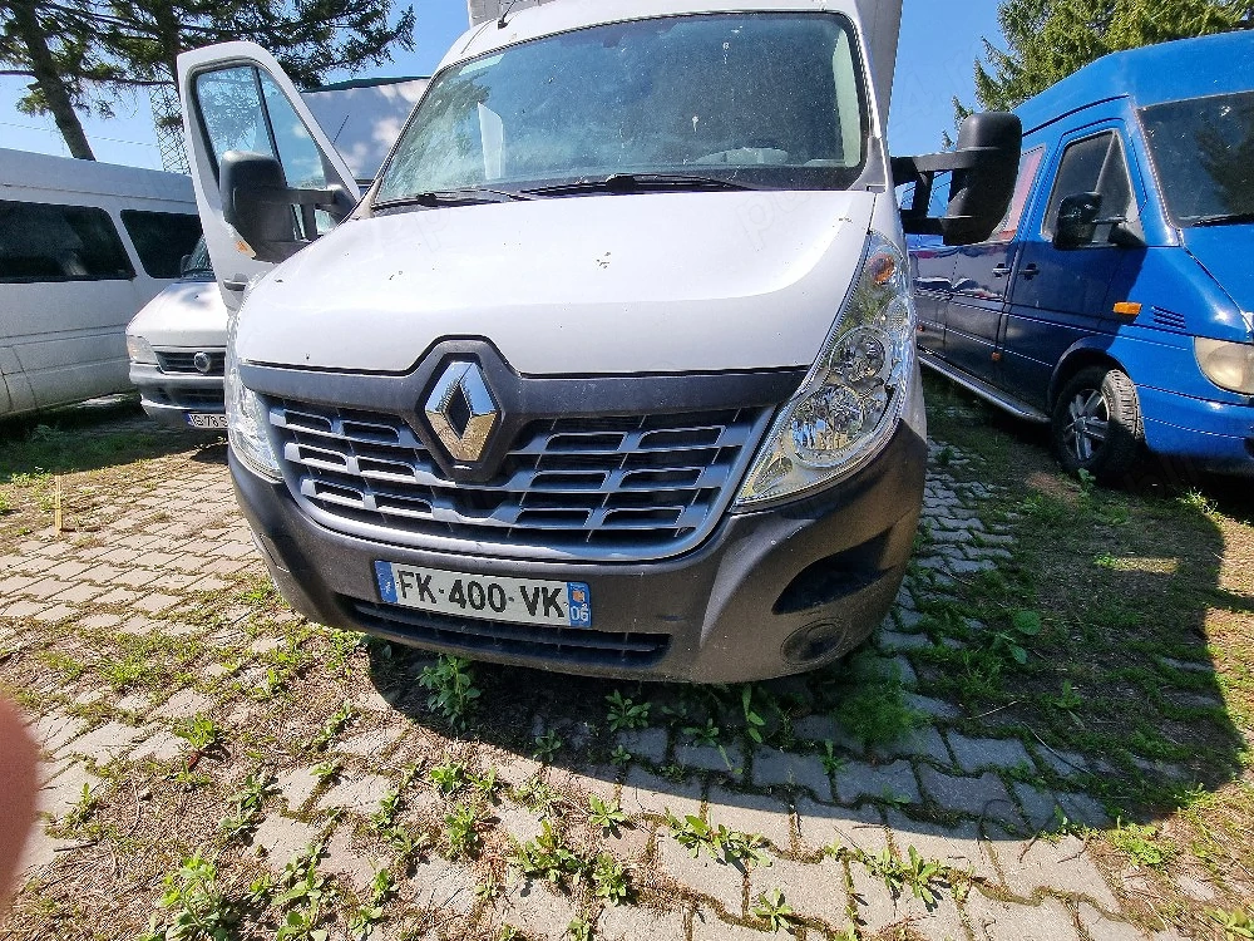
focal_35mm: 13
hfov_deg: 106.2
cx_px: 627
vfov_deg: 89.9
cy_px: 470
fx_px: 471
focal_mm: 2.2
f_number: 2.2
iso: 50
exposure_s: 1/1667
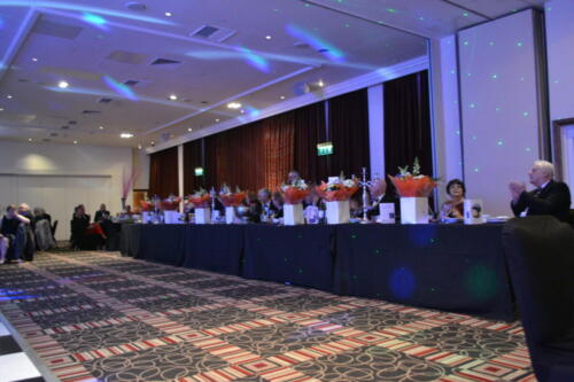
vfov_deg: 43.6
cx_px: 287
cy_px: 191
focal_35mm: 30
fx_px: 478
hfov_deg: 61.9
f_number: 3.8
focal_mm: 20
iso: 3200
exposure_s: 1/8
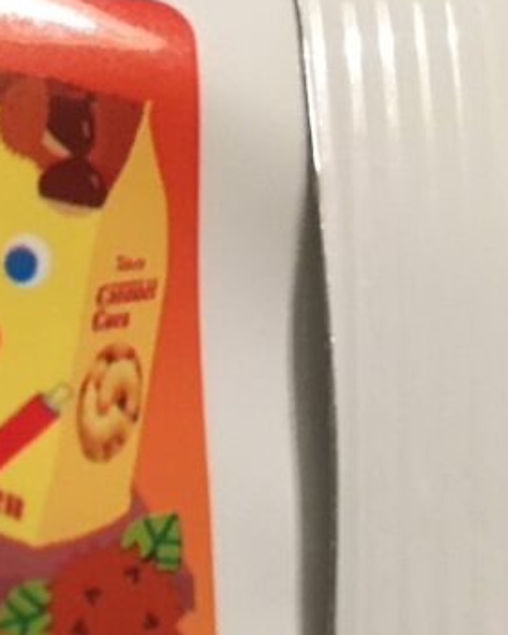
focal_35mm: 83
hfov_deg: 17.5
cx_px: -127
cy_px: 753
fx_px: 1561
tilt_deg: -50.6
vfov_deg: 21.4
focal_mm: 4.15
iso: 200
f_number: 2.2
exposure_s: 1/30
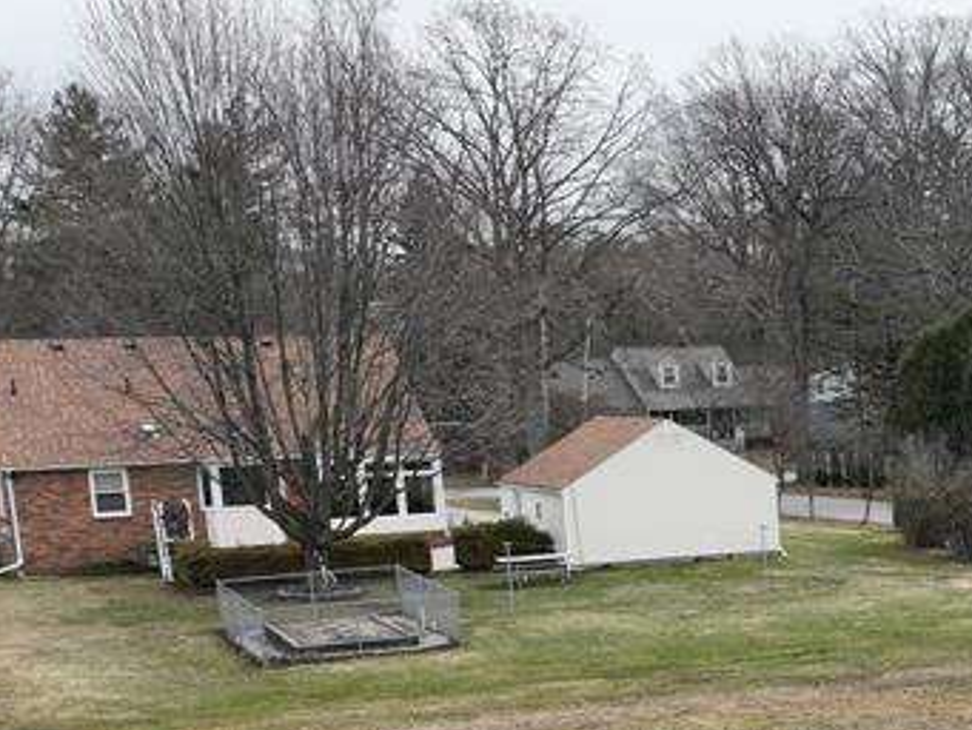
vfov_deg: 19.7
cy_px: 771
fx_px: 2022
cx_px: 1154
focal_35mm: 72
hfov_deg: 24.6
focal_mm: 12.29
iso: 200
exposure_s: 1/2000
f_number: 2.8
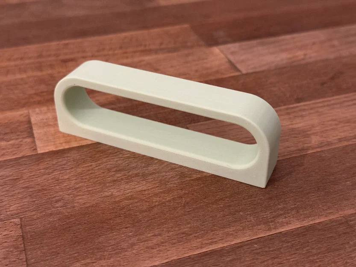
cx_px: 178
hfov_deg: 39.7
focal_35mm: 48
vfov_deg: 30.3
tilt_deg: -34.0
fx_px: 494
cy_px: 134
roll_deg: +0.3
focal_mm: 6.76
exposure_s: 1/33
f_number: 1.78
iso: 320
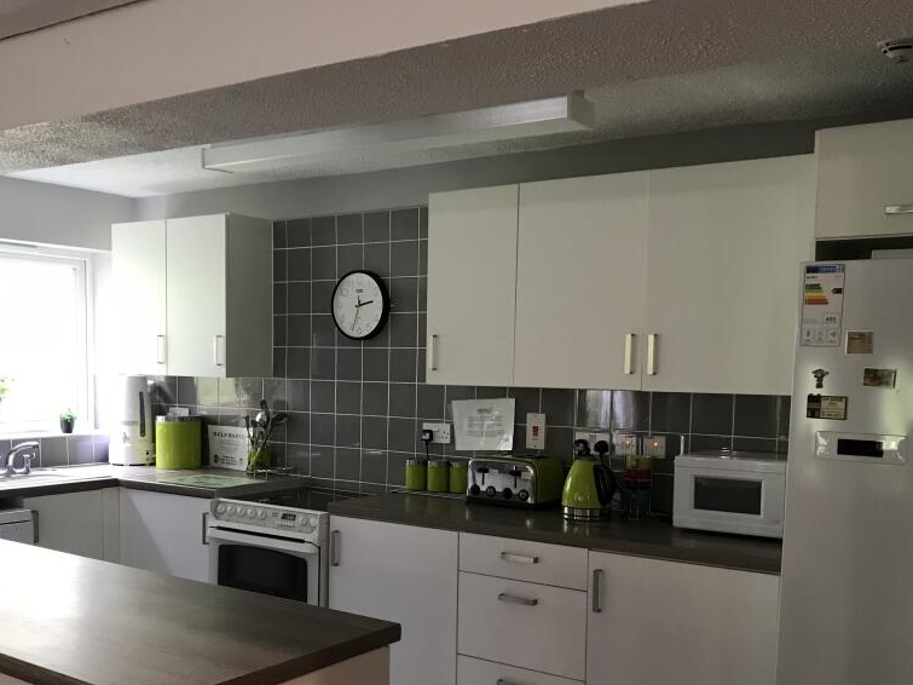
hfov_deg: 48.9
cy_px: 451
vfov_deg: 37.3
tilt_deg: -5.3
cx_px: 418
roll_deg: -0.9
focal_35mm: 38
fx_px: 1002
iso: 64
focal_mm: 3.99
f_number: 1.8
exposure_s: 1/17
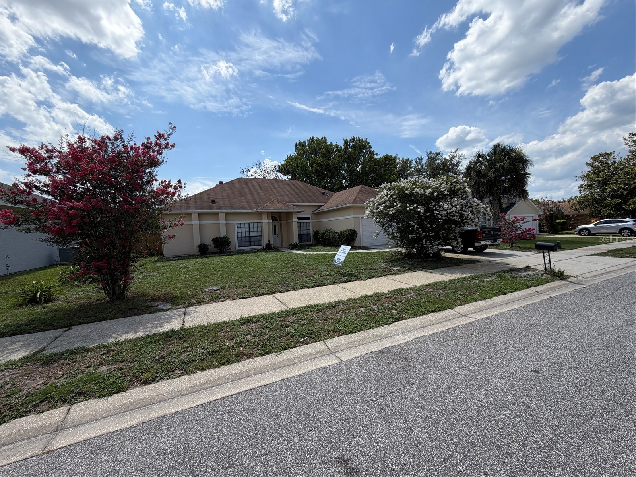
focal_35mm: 14
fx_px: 257
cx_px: 318
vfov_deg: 85.7
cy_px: 238
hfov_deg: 102.1
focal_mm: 2.22
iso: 20
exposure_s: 1/985
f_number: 2.2
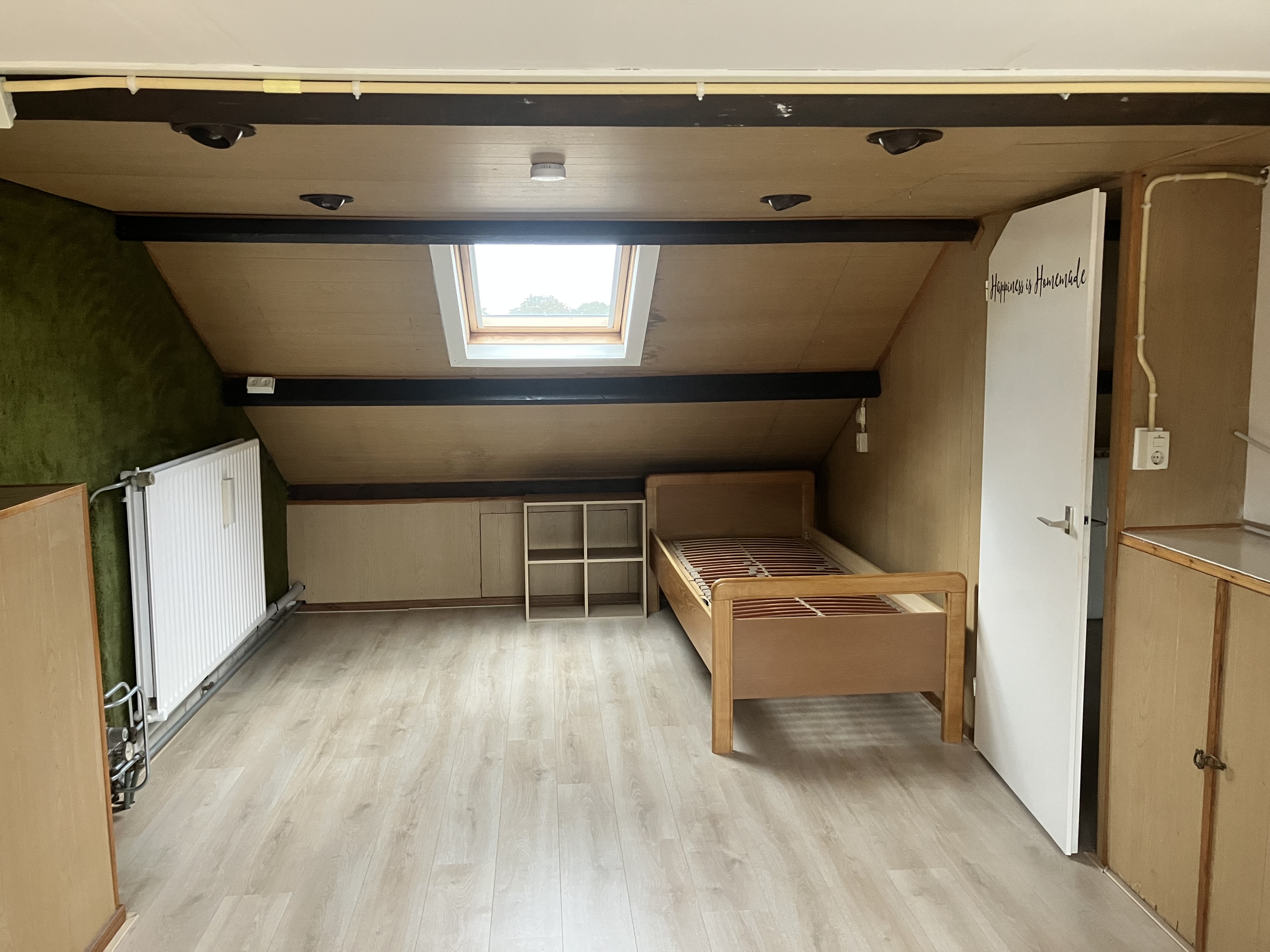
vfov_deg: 49.7
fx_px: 1027
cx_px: 635
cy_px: 476
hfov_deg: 63.4
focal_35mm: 28
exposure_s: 1/60
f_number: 1.8
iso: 320
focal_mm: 3.99
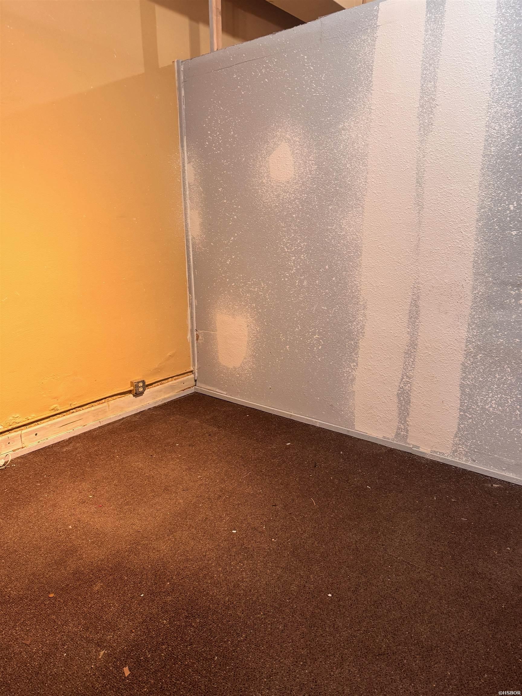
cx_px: 261
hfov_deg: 56.8
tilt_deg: -14.5
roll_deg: +0.9
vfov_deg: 71.6
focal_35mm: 24
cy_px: 348
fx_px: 483
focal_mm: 6.76
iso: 250
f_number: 1.78
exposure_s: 1/60
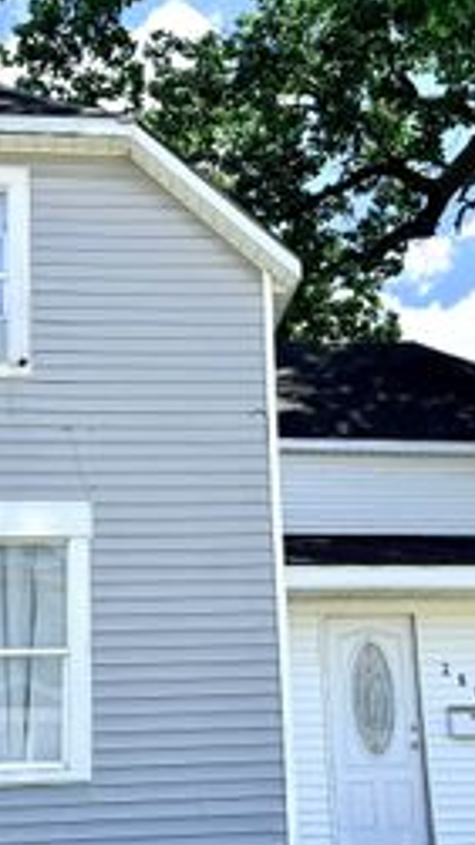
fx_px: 1166
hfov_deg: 23.0
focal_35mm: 52
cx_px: 192
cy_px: 523
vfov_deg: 39.6
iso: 100
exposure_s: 1/2801
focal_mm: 6.76
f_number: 1.78
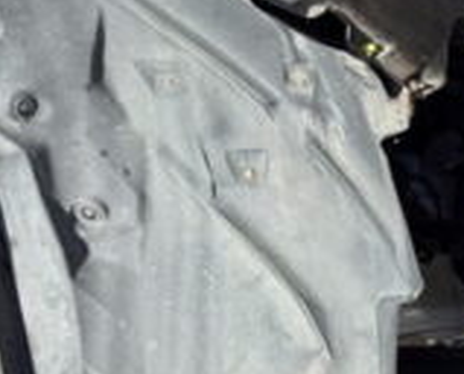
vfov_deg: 15.9
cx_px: 881
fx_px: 1294
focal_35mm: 94
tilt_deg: -45.1
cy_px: 430
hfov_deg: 16.4
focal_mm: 6.76
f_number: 1.78
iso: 80
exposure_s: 1/1770
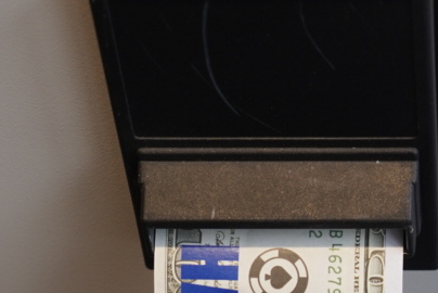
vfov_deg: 9.3
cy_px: 250
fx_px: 1802
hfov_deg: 13.6
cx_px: 493
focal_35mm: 148
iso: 320
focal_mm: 37
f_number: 4.5
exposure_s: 1/40
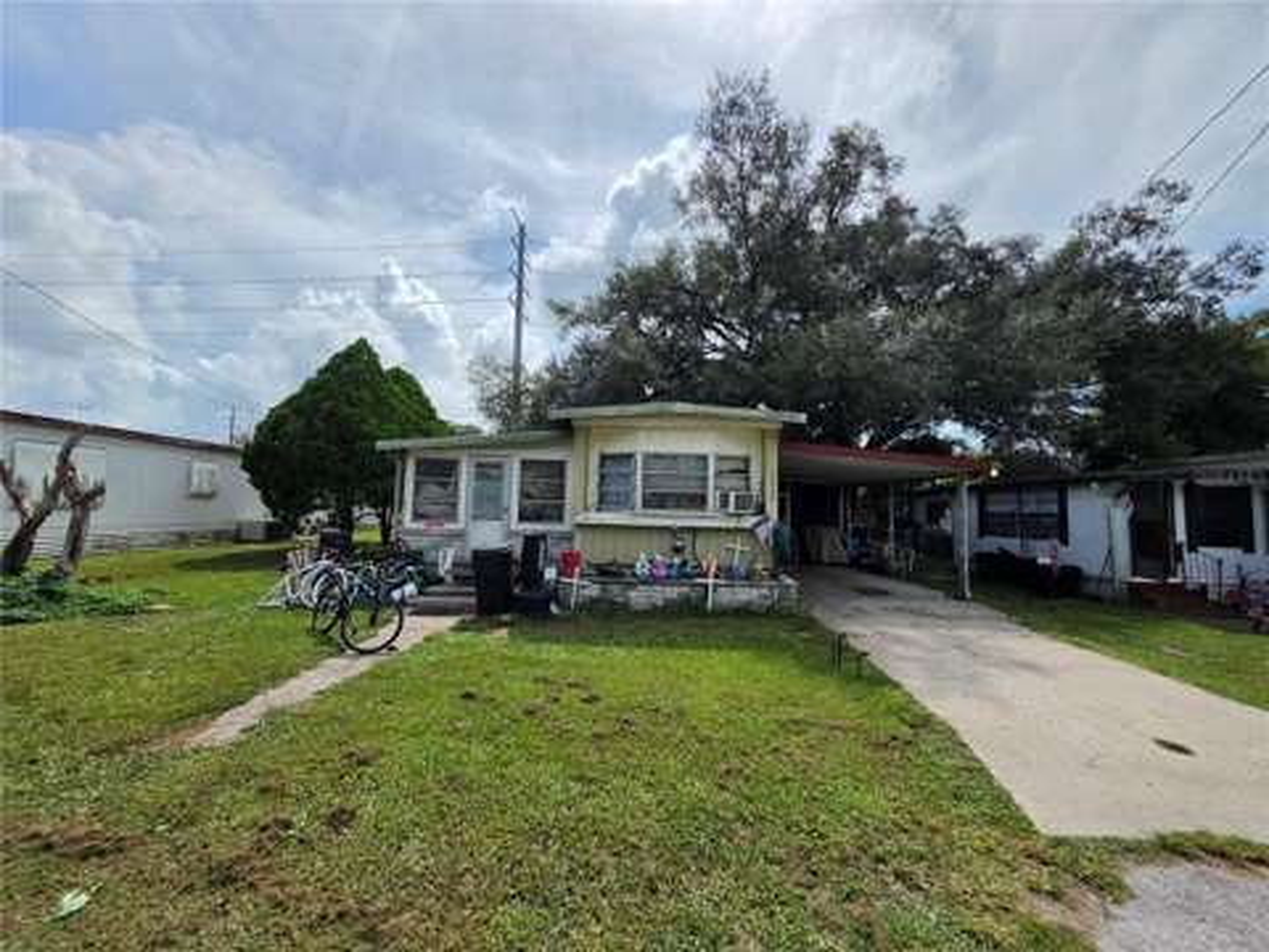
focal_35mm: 13
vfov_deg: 89.9
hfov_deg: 106.2
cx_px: 634
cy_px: 476
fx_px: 477
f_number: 1.9
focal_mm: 2.2
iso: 40
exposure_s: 1/3390
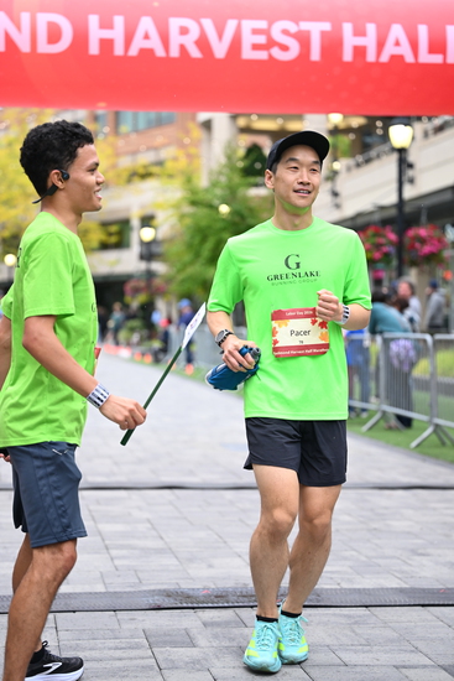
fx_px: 1456
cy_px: 340
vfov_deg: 26.3
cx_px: 227
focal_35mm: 77
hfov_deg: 17.7
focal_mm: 77
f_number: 2.8
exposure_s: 1/1250
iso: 1250
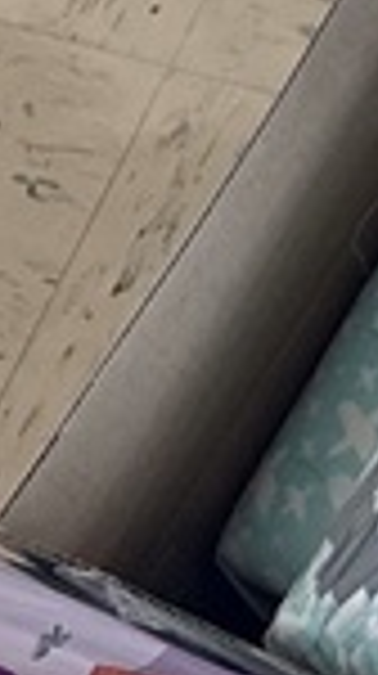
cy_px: -963
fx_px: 3200
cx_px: 1314
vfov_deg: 10.4
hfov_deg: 6.0
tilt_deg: -50.1
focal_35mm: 179
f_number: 1.78
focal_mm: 6.76
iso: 160
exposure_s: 1/120
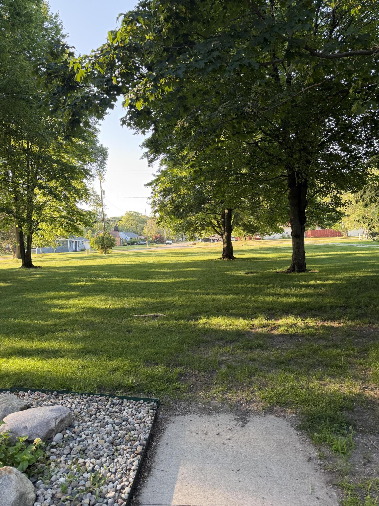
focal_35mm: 24
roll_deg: +3.0
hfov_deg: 56.8
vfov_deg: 71.6
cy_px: 253
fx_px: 350
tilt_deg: -1.4
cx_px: 190
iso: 80
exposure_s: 1/195
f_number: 1.78
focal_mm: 6.76
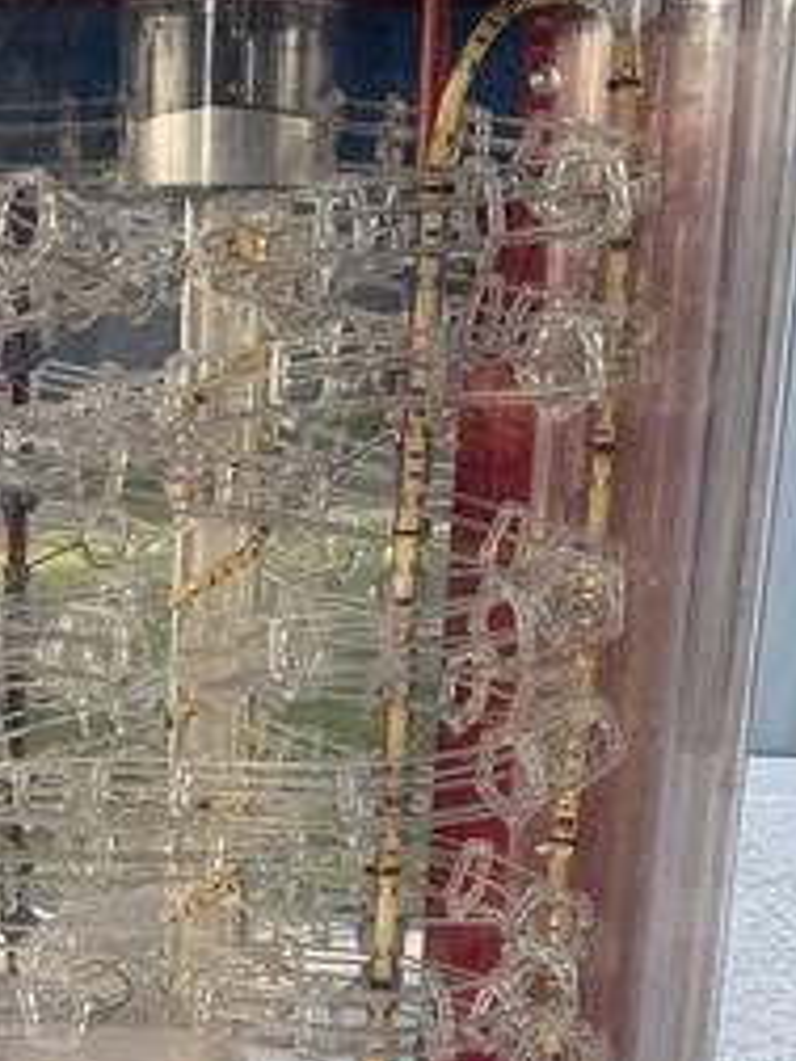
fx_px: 2238
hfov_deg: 19.9
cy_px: 1057
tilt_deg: -17.8
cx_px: 126
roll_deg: -1.3
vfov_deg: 25.4
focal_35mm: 73
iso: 80
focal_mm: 6.76
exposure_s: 1/671
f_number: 1.78
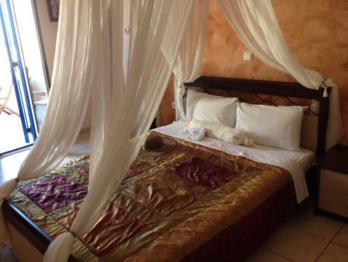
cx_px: 174
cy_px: 131
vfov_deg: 40.7
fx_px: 352
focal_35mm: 35
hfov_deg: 52.6
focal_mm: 4.28
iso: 64
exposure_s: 1/24
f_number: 2.4
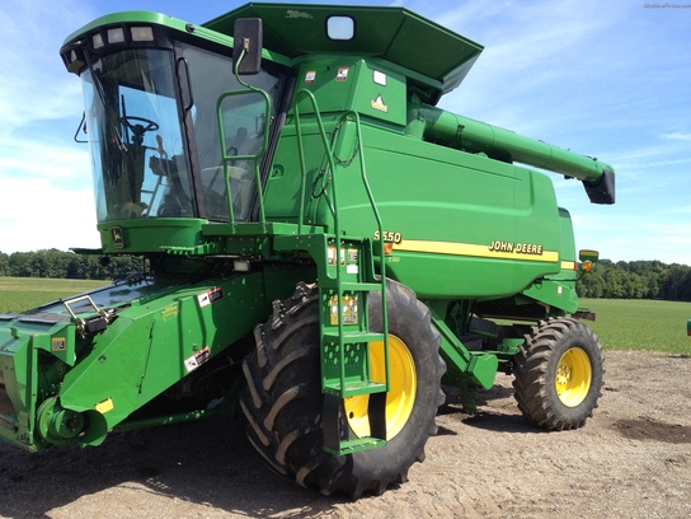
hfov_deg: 52.6
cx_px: 346
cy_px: 260
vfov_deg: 40.7
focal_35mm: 35
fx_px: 699
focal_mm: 4.28
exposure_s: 1/1151
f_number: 2.4
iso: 80
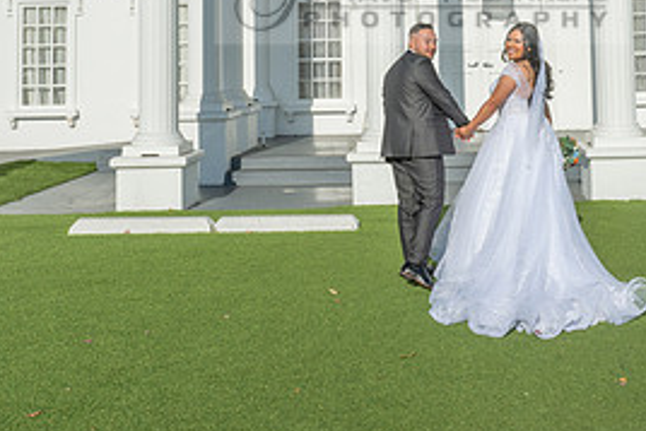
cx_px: 424
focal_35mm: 52
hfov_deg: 37.8
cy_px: -13
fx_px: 934
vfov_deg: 24.7
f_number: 16
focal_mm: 24
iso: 200
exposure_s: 1/200
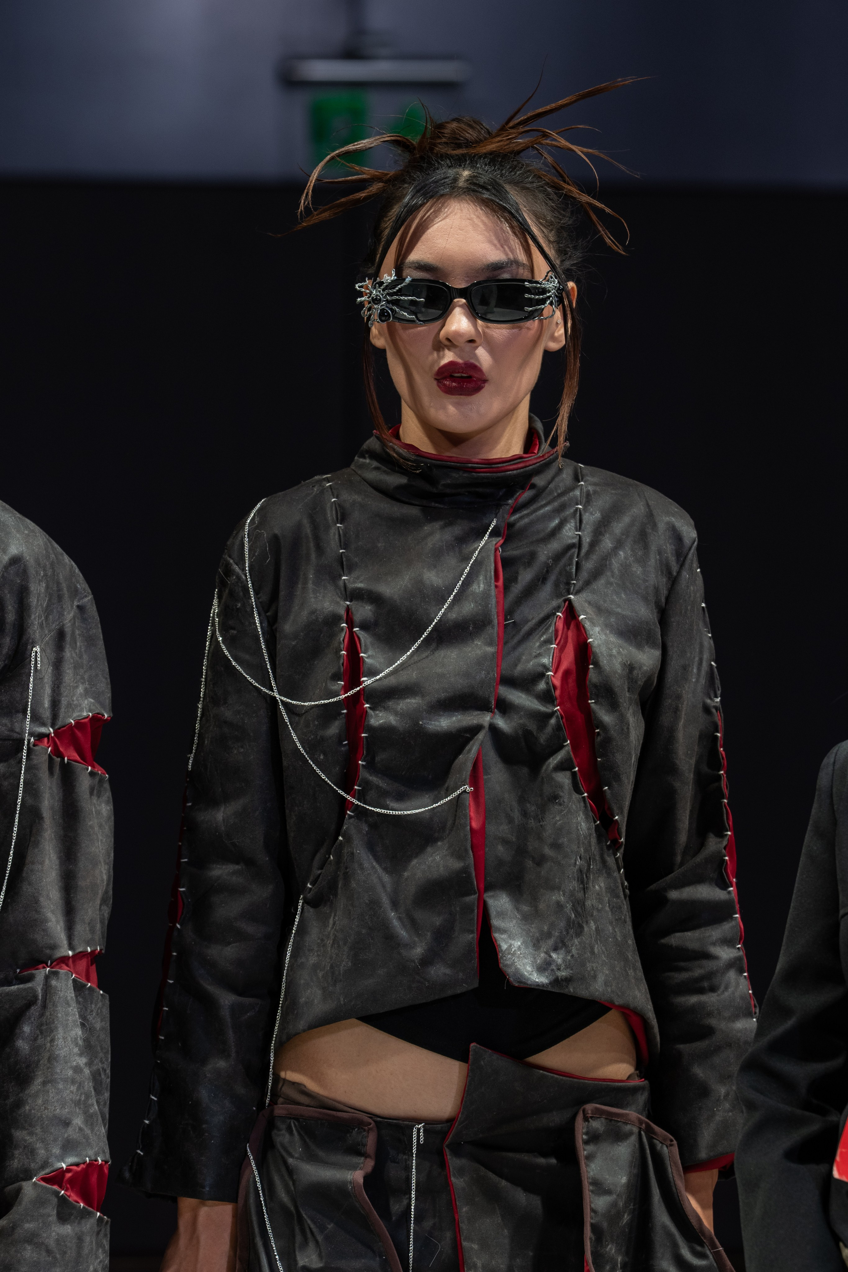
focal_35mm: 253
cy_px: 636
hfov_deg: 5.4
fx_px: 8939
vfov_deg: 8.1
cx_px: 424
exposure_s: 1/80
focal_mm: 168.9
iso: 200
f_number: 4.5
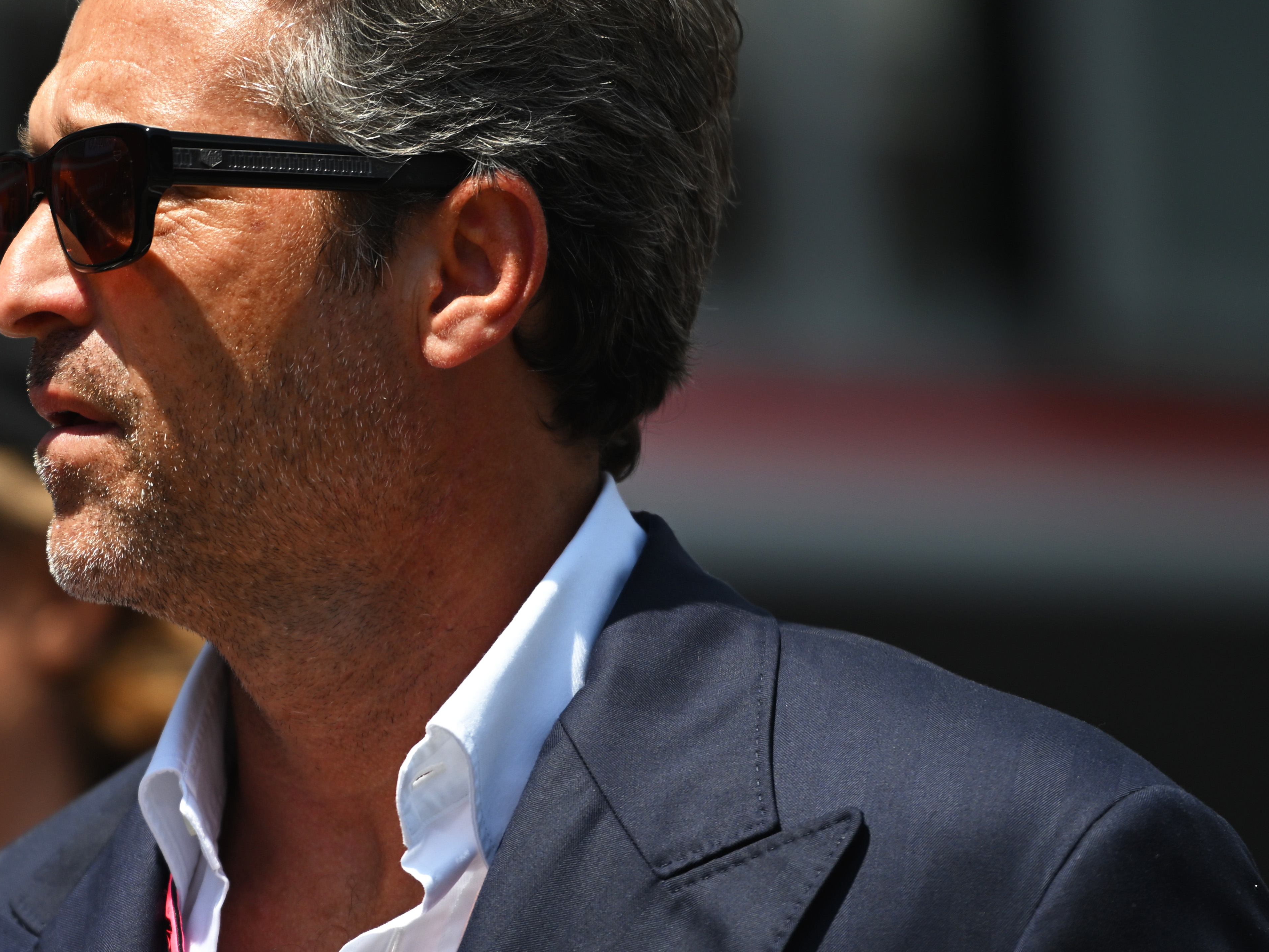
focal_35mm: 408
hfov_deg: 4.9
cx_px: 80
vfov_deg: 3.6
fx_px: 14957
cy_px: 488
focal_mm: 200
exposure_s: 1/2000
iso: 100
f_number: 2.8
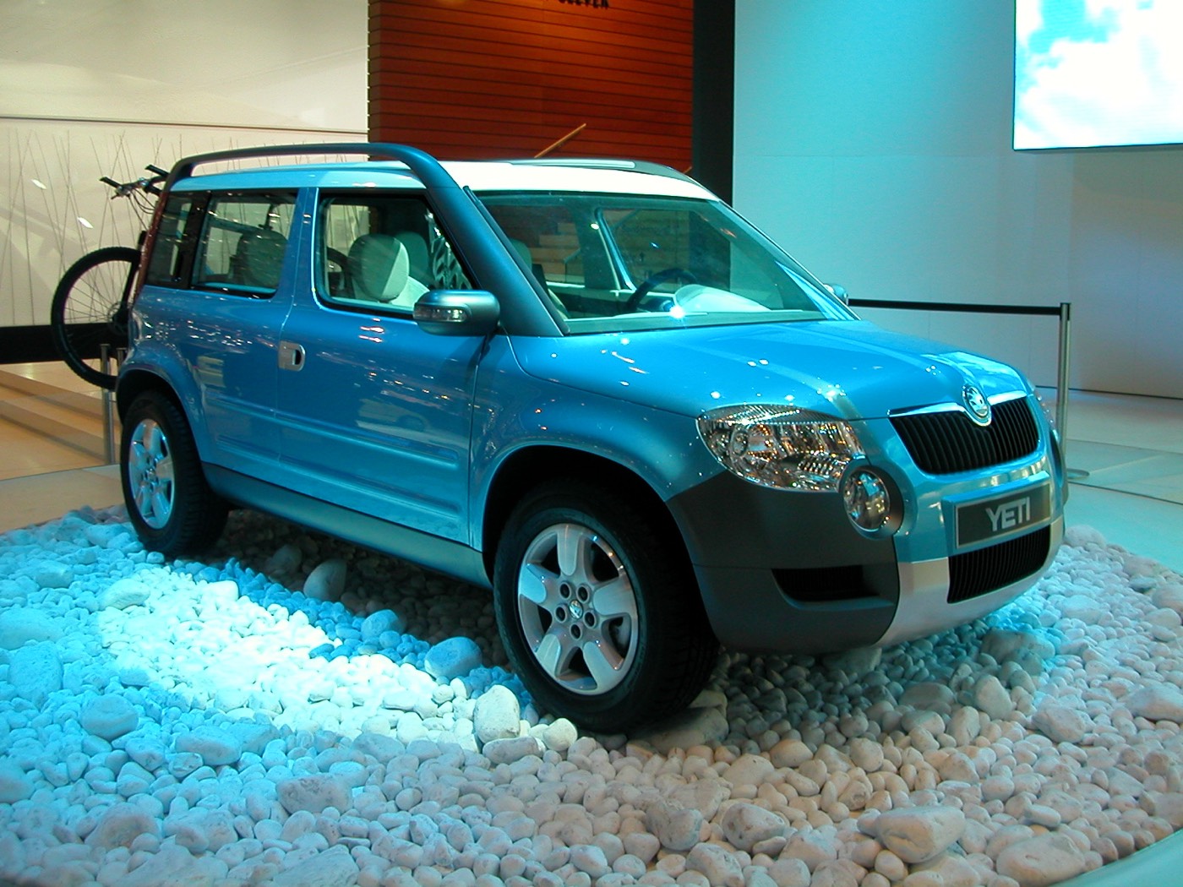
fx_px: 1264
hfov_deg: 50.1
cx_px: 592
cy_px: 444
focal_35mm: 37
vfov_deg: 38.7
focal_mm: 5.6
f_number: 2.7
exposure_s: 1/39.7
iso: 100
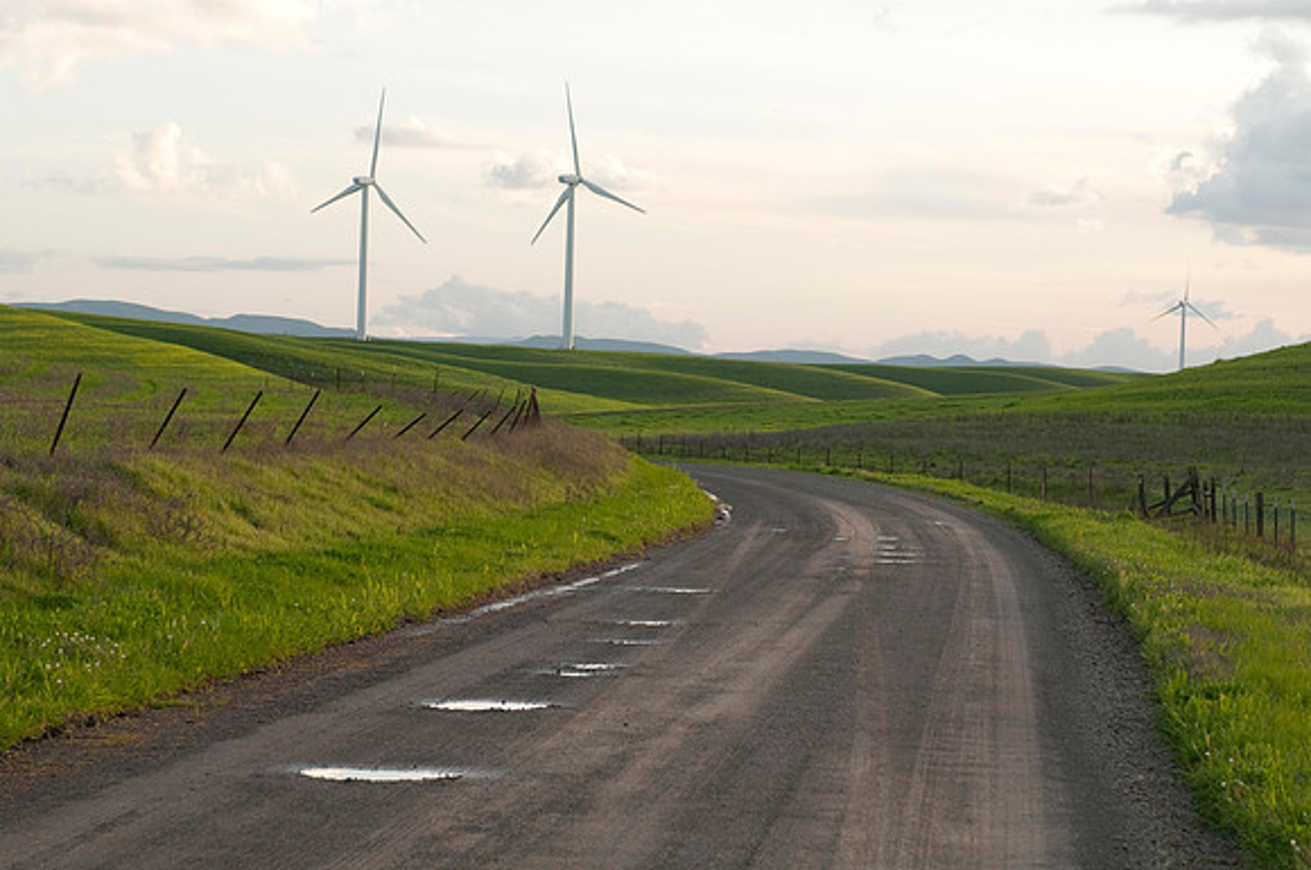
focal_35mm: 105
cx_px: 656
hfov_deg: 19.5
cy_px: 435
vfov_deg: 13.0
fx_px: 3818
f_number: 5.6
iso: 200
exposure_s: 1/60
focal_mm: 70
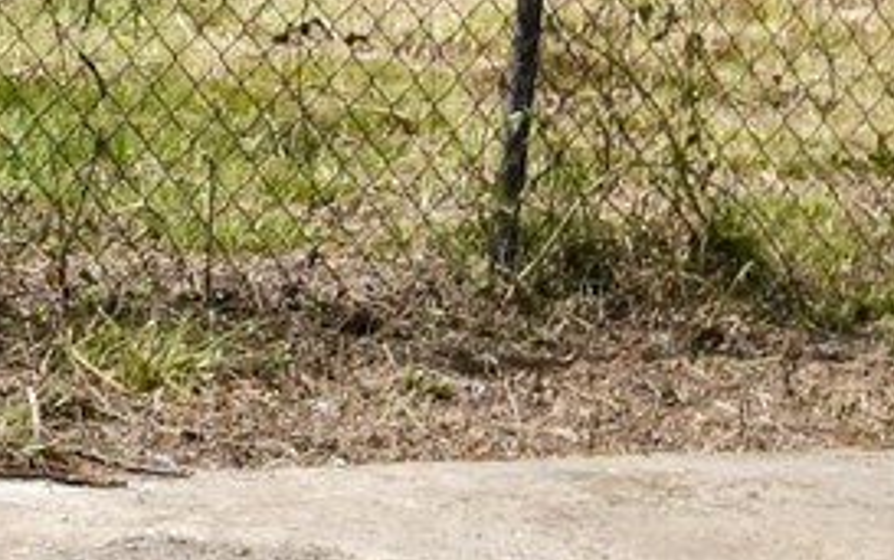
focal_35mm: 300
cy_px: -758
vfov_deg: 4.3
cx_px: -1700
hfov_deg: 6.4
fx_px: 7314
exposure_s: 1/2000
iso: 400
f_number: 6.3
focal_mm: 31
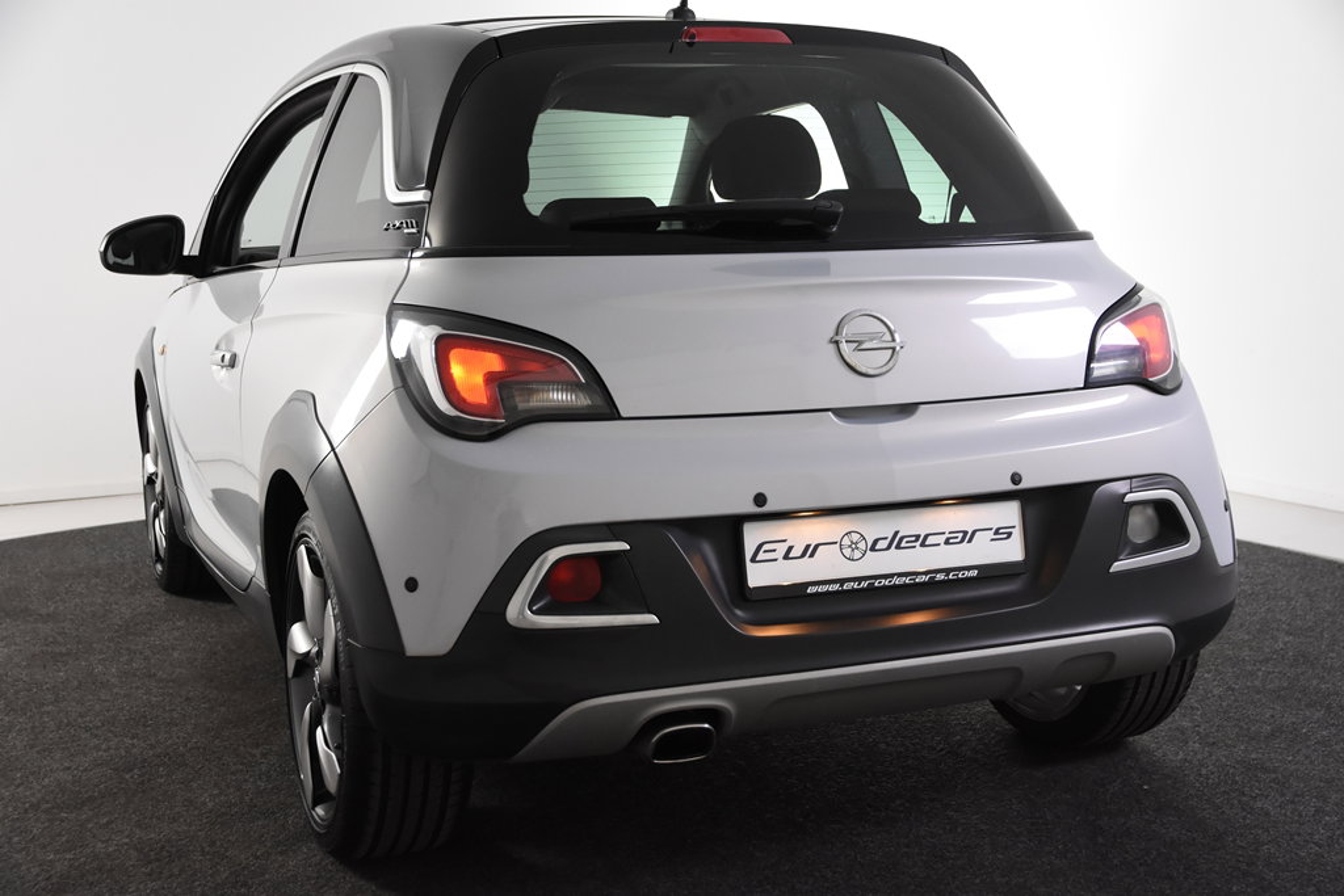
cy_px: 448
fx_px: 1736
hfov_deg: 42.3
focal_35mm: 46
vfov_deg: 29.0
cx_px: 672
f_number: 5
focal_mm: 31
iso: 1600
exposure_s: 1/100
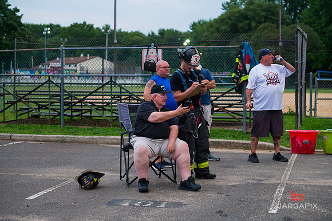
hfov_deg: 28.9
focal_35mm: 70
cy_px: 110
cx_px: 166
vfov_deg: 19.4
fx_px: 645
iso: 500
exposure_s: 1/250
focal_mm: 70
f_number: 3.2
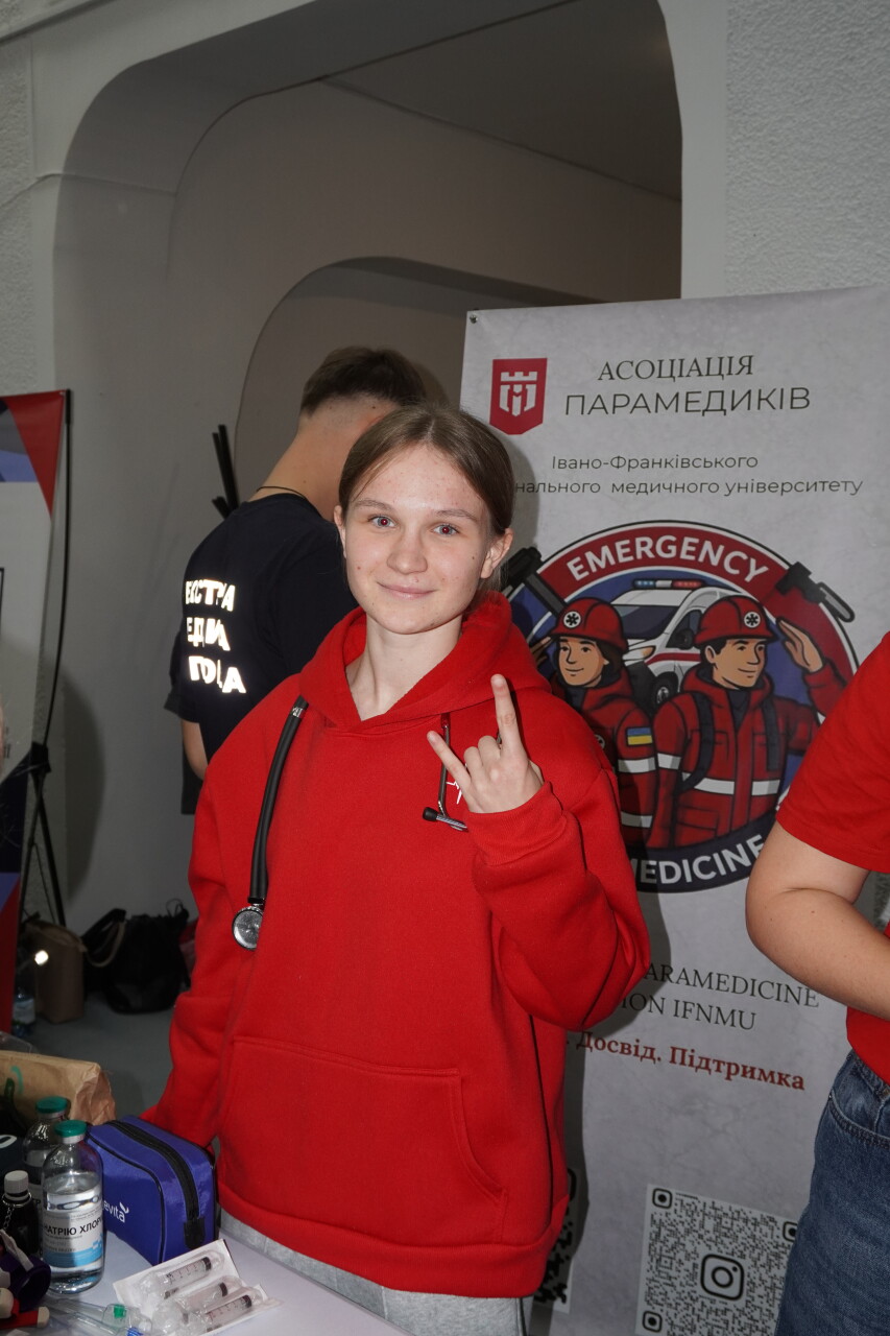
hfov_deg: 35.5
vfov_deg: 51.3
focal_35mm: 38
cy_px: 668
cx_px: 445
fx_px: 1391
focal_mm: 25
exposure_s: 1/125
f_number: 5.6
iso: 800
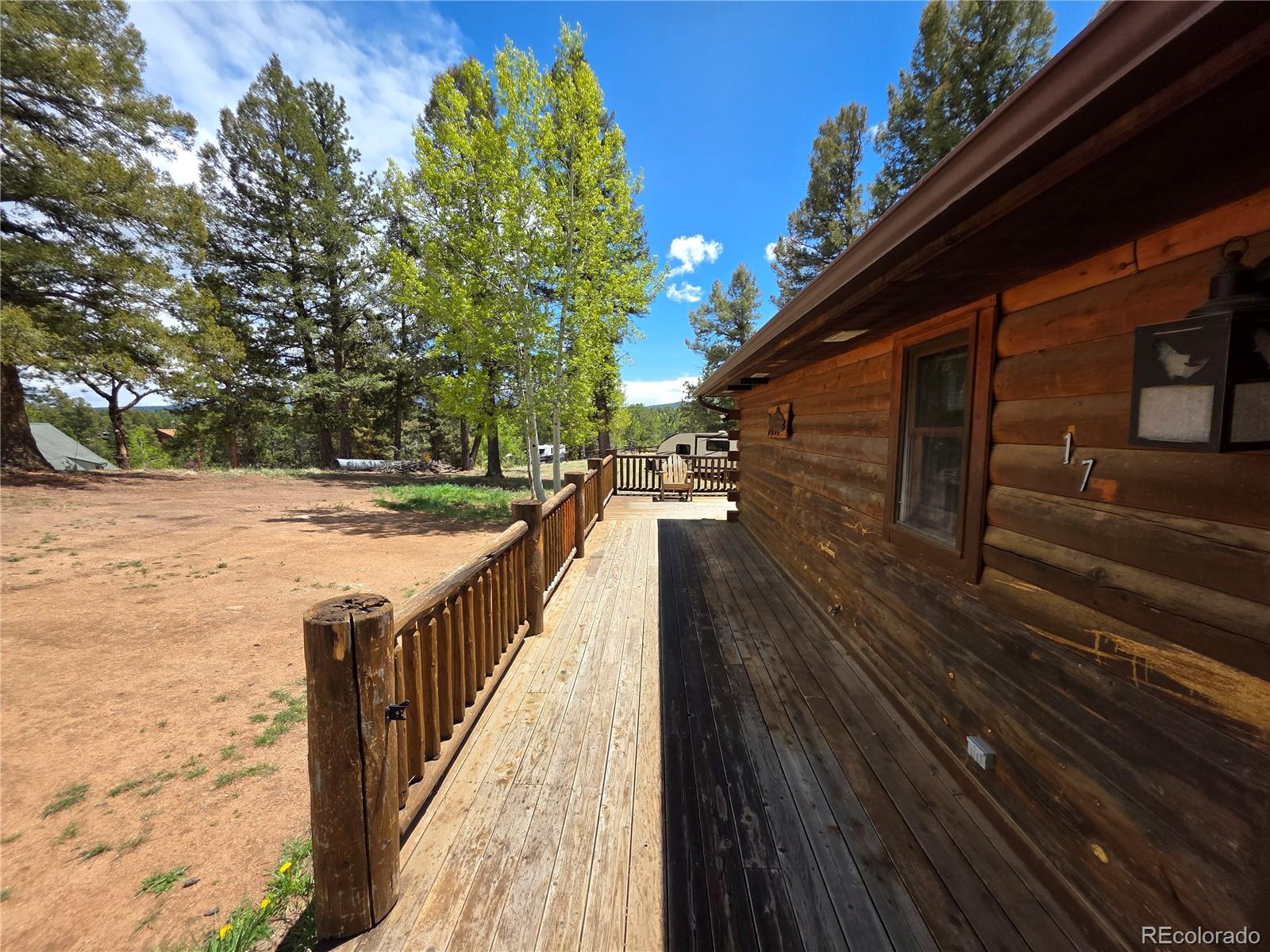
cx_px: 635
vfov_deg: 89.9
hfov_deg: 106.2
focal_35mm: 13
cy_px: 476
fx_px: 477
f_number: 1.9
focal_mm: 2.2
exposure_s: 1/1173
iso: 40
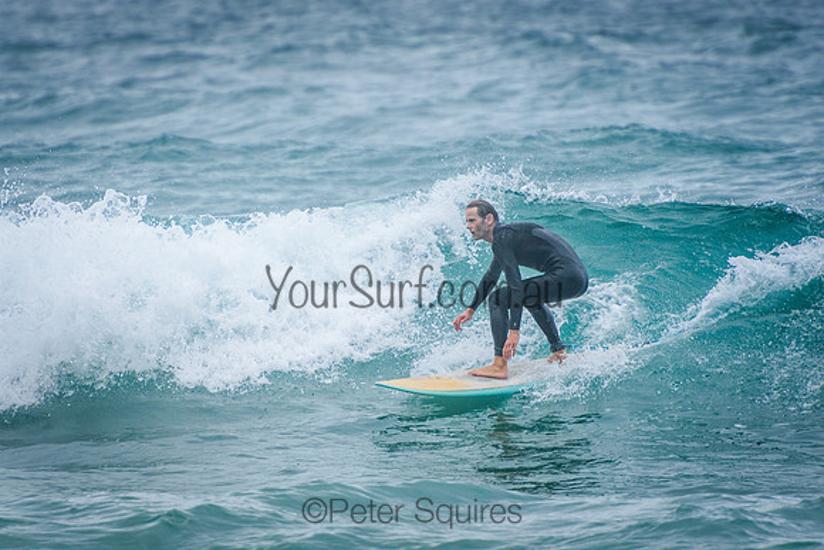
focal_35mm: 600
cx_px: 412
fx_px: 13736
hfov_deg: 3.4
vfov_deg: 2.3
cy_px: 275
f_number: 5.6
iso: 500
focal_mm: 400
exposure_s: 1/2000
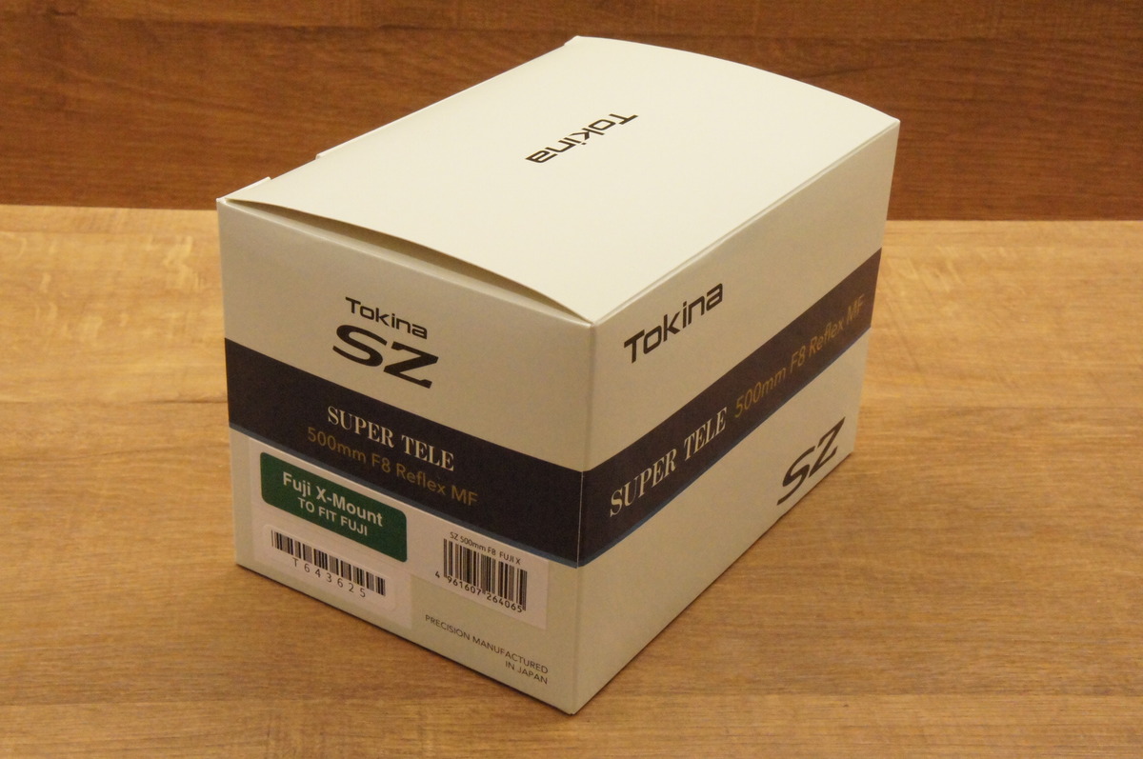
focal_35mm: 57
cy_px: 380
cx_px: 572
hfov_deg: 35.1
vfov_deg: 23.7
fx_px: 1808
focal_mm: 38
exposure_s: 1/125
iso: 6400
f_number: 18
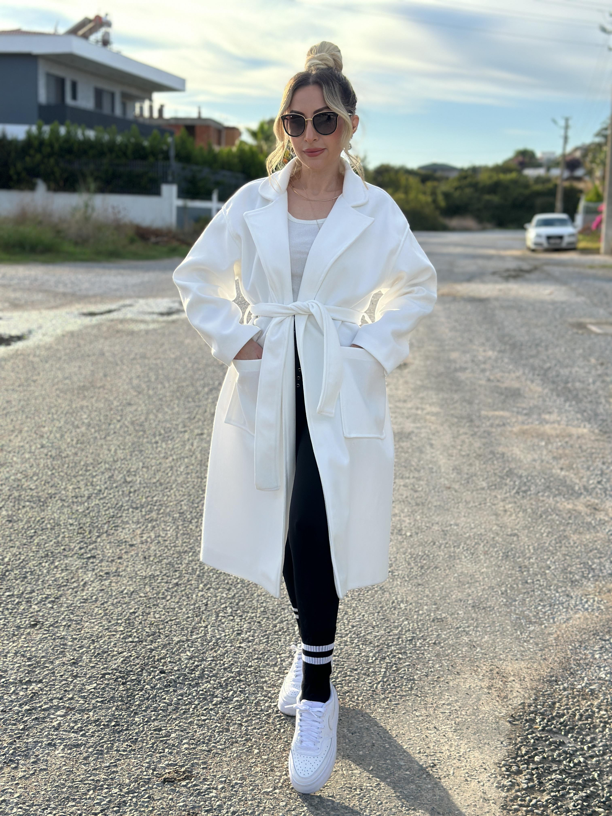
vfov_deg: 39.7
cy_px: 408
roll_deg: -2.8
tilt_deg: -9.4
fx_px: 1131
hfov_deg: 30.3
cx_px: 306
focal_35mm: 48
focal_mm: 6.86
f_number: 1.78
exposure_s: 1/1992
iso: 80
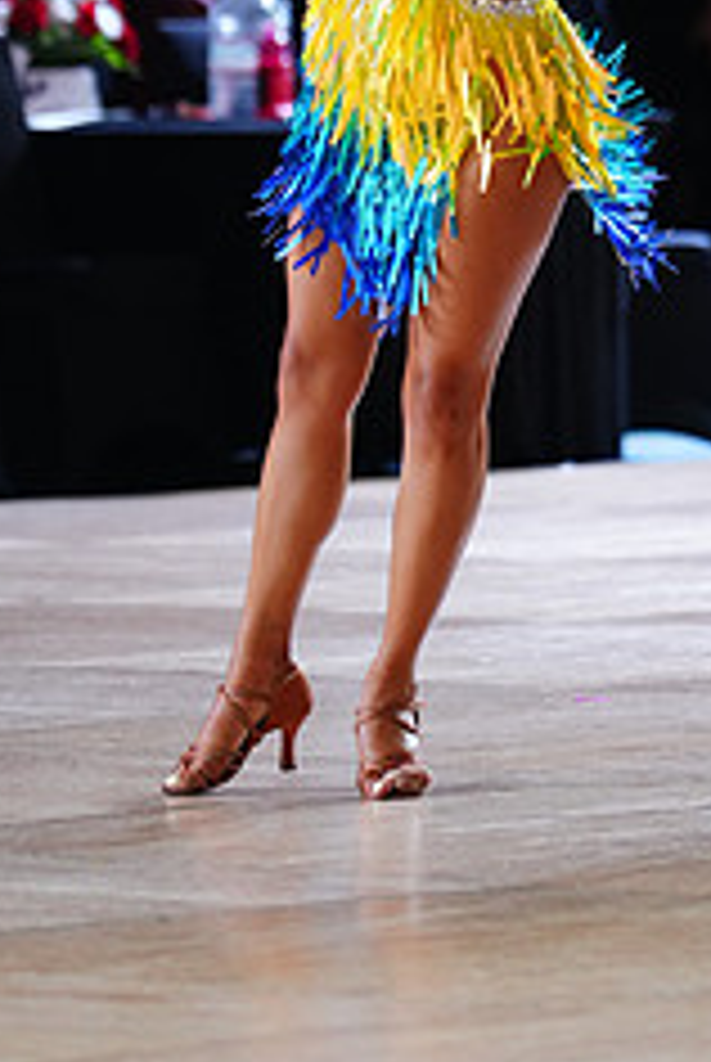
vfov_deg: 5.5
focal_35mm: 371
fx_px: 10958
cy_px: -212
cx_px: 835
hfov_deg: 3.7
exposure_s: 1/400
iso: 1250
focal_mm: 151
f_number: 2.8
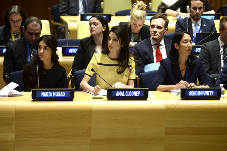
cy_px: 76
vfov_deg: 6.9
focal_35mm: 200
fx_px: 1261
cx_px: 114
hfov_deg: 10.3
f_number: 2.8
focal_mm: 200
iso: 2000
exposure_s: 1/250
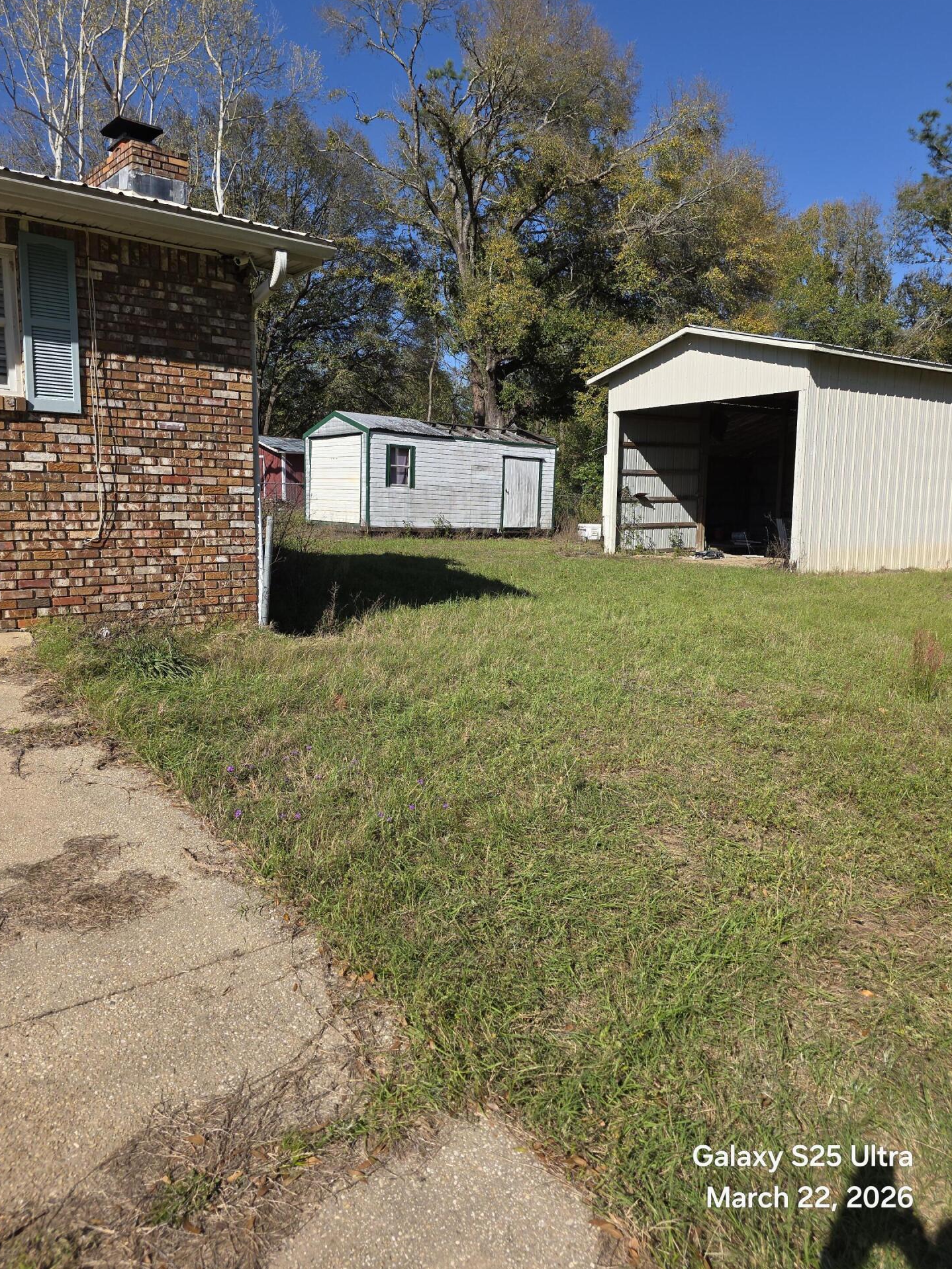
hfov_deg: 56.8
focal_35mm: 24
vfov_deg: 71.6
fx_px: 880
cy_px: 610
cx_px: 479
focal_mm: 6.3
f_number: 1.7
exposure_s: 1/1078
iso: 12
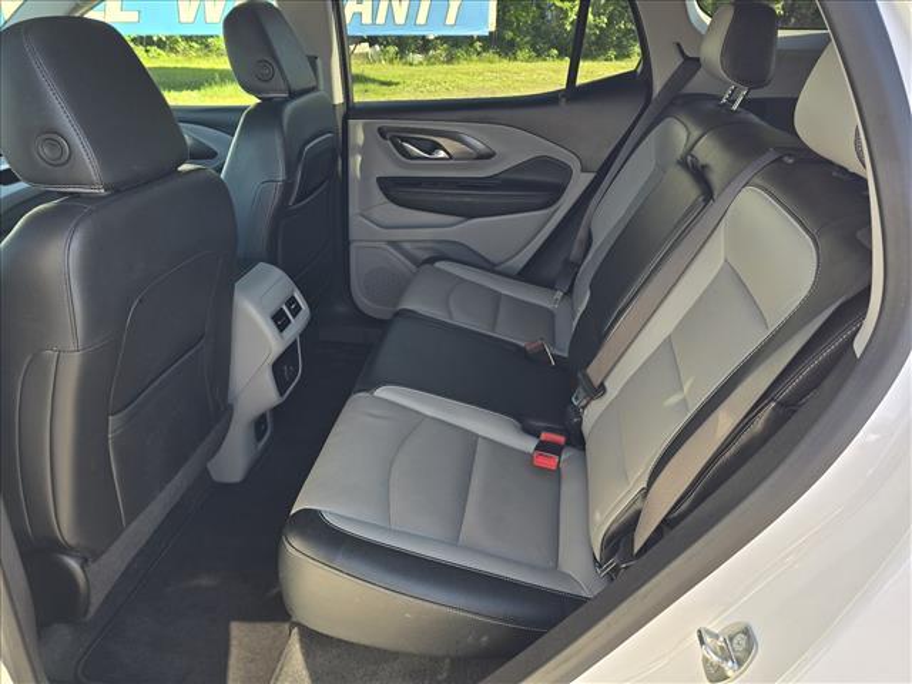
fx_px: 606
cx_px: 456
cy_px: 342
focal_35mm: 23
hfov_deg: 73.9
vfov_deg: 58.9
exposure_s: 1/182
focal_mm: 6.3
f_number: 1.7
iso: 40
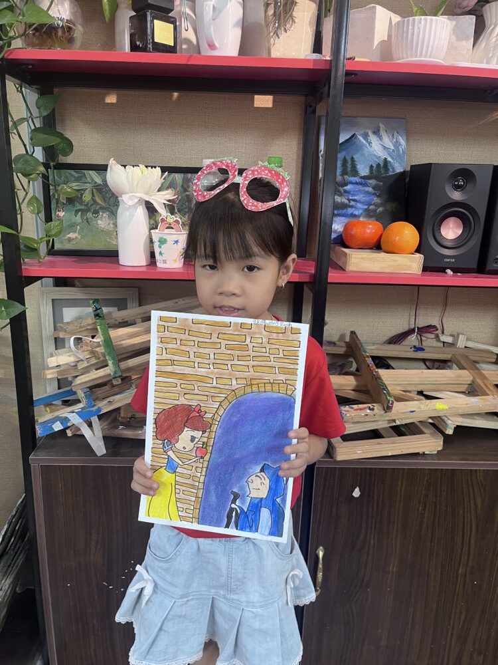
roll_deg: -0.9
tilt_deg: -15.1
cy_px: 332
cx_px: 249
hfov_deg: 53.1
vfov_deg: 67.3
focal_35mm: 26
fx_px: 499
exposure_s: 1/50
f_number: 1.6
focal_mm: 5.1
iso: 125
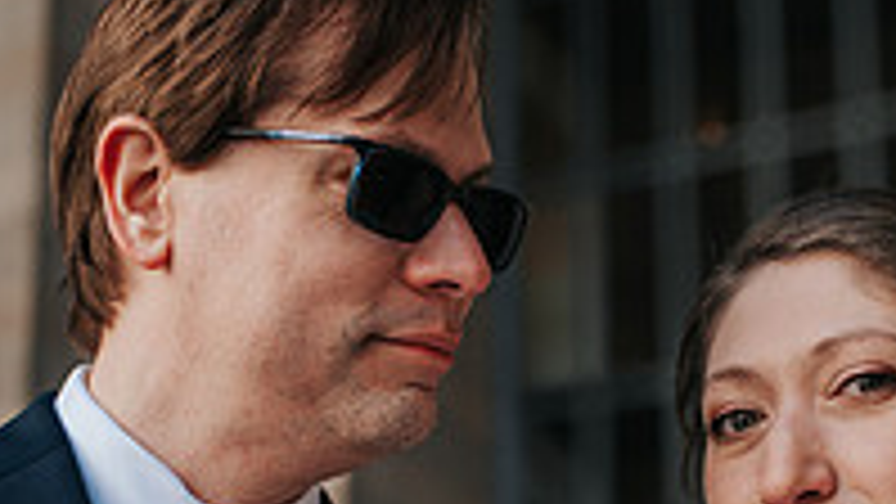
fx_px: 1972
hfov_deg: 25.6
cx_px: 520
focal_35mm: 83
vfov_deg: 13.9
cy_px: 702
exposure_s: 1/640
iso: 280
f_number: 2.5
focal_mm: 35
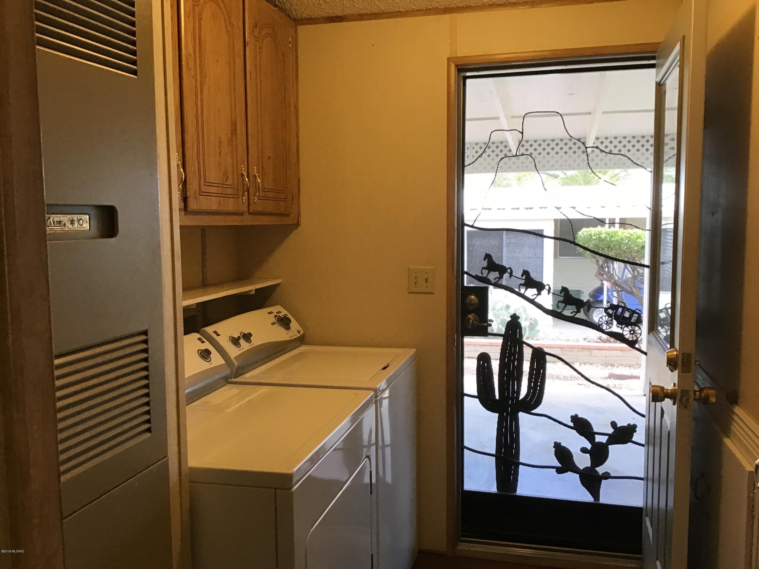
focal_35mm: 31
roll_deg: +0.5
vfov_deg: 45.4
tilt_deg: -3.8
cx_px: 380
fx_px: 680
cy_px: 284
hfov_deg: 58.4
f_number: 2.4
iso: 50
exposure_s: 1/30
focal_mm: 3.3
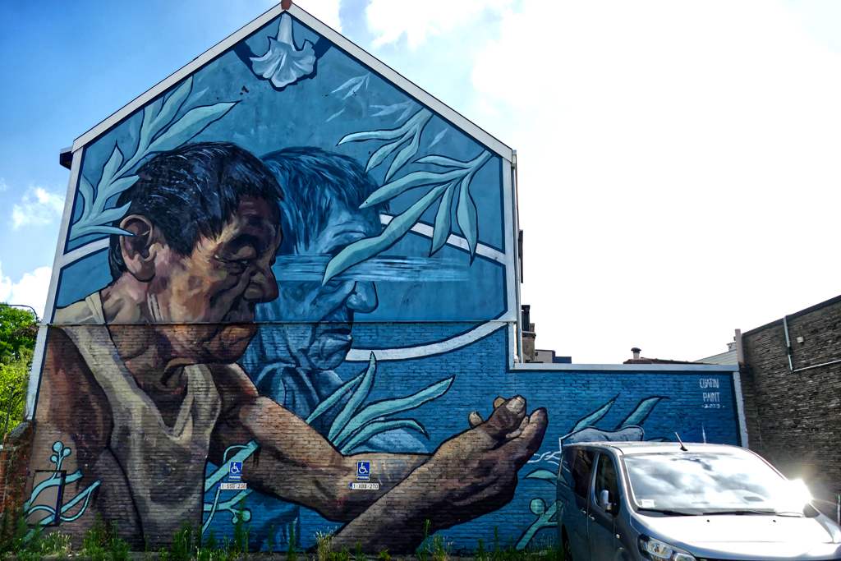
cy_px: 280
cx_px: 420
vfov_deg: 51.3
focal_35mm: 25
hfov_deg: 71.5
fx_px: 584
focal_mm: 9.1
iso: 125
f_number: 2.8
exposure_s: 1/2000
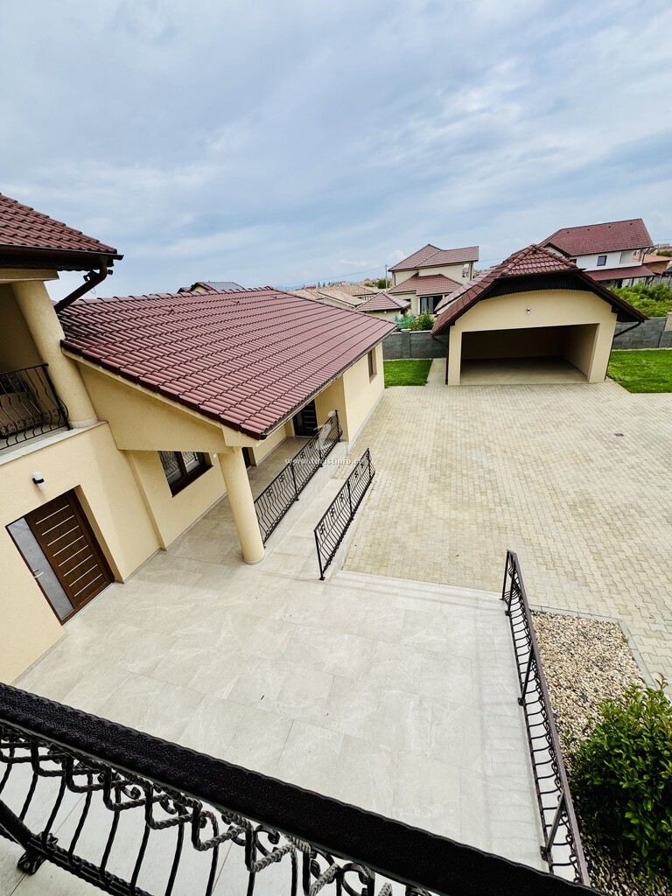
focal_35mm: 14
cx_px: 336
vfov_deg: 102.1
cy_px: 448
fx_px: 362
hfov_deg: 85.7
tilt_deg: -22.5
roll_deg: +5.6
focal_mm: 2.22
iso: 50
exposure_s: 1/2674
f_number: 2.2
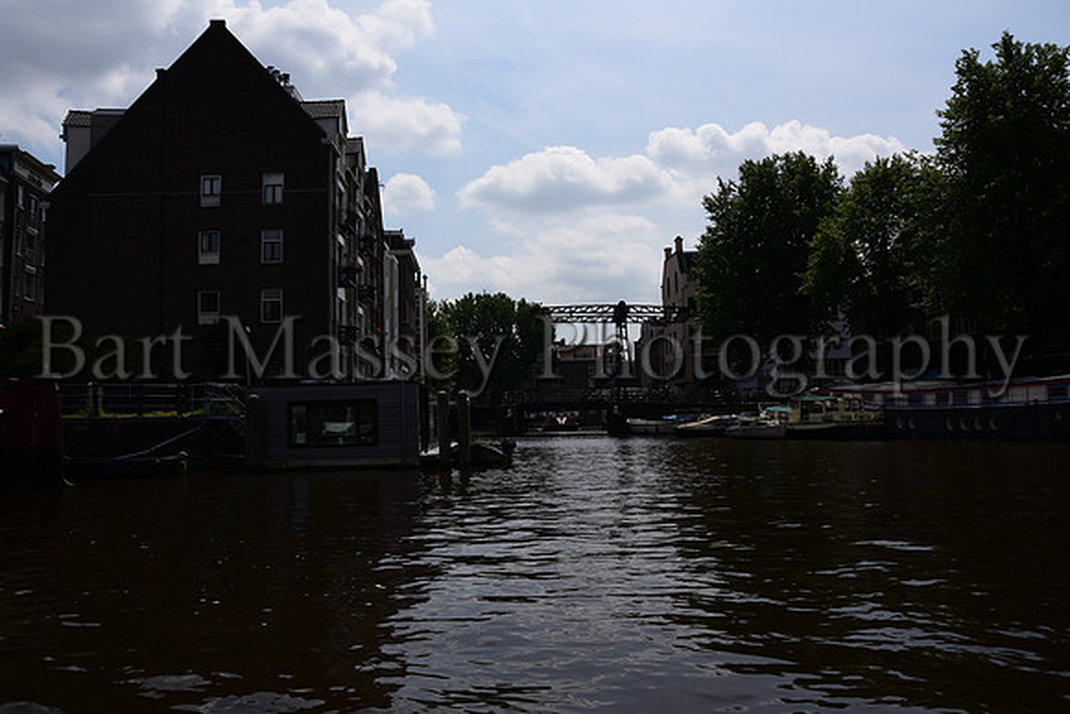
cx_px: 535
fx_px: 832
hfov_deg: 65.5
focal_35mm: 28
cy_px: 357
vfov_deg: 46.4
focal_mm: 28
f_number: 16
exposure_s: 1/160
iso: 90
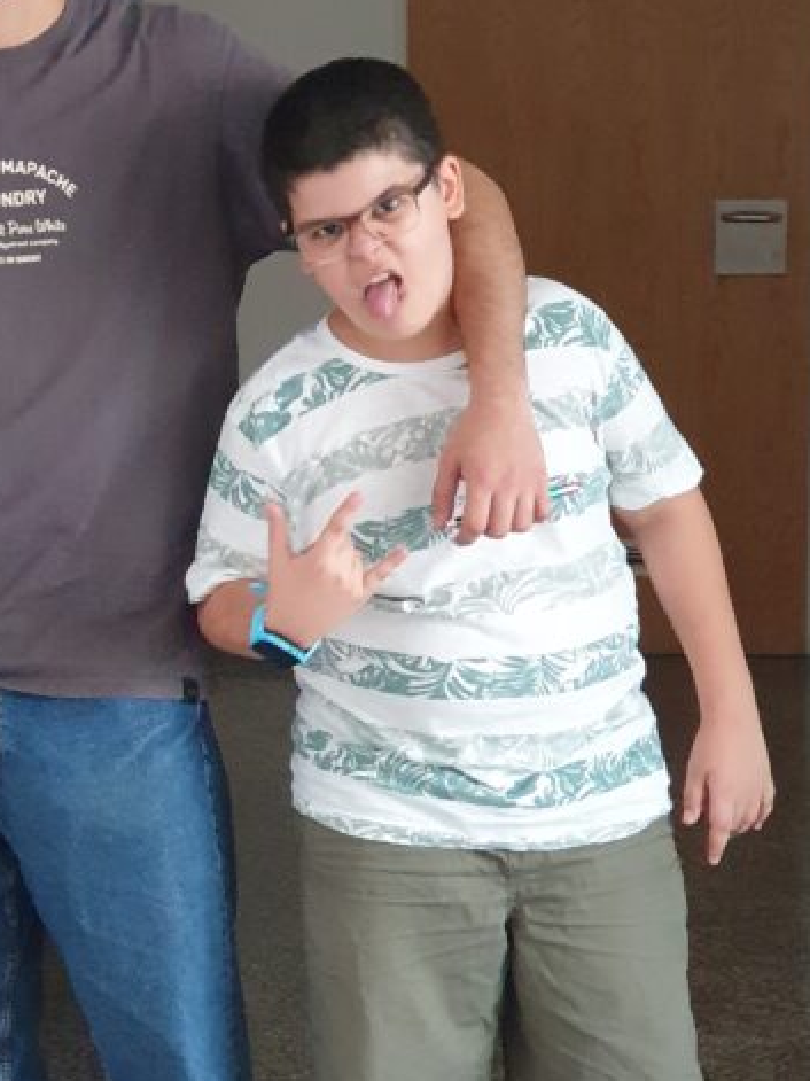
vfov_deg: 17.4
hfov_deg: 13.0
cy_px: 689
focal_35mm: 113
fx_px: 3527
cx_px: 131
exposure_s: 1/33
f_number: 2.4
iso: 640
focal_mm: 6
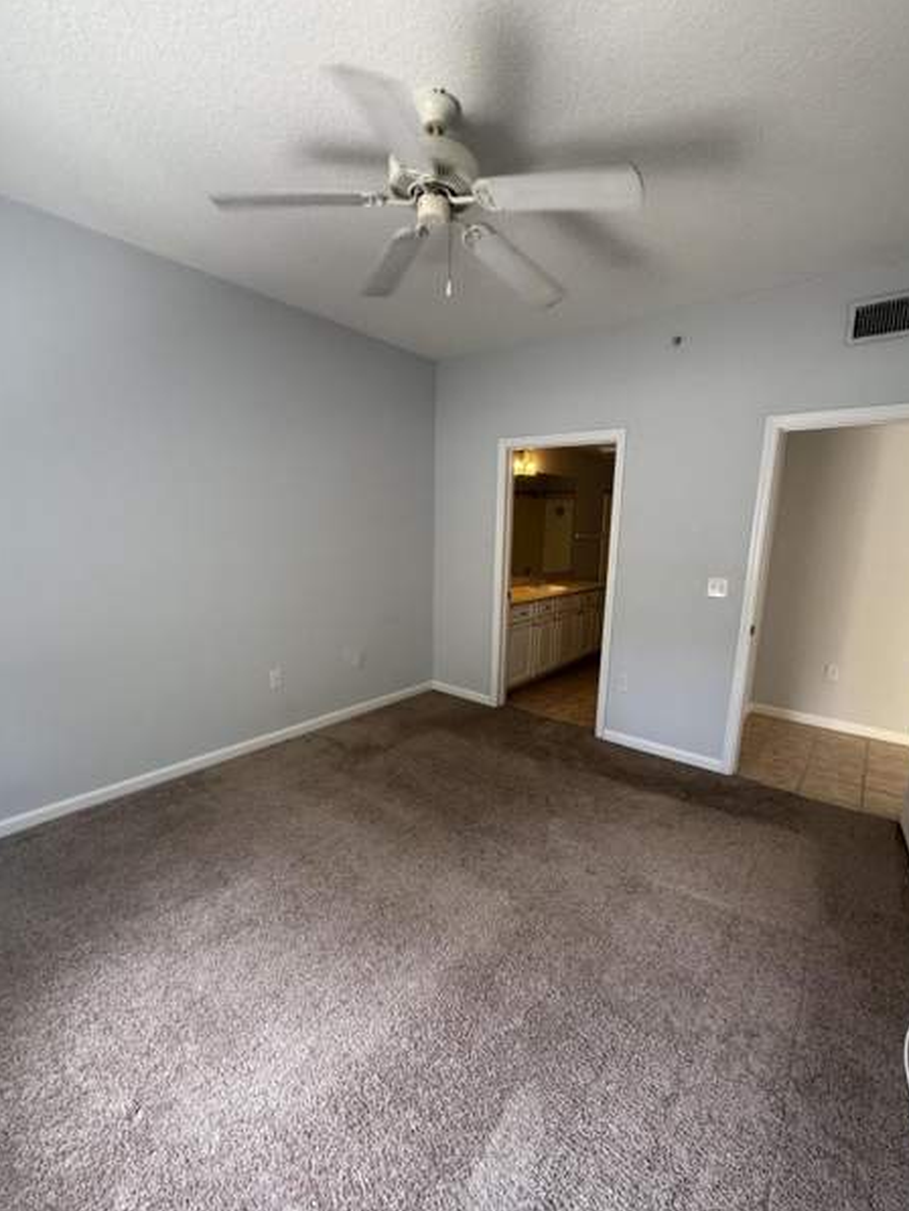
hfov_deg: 81.7
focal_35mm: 15
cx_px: 481
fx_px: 525
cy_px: 629
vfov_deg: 98.1
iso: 160
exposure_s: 1/99
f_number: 2.2
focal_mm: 2.22
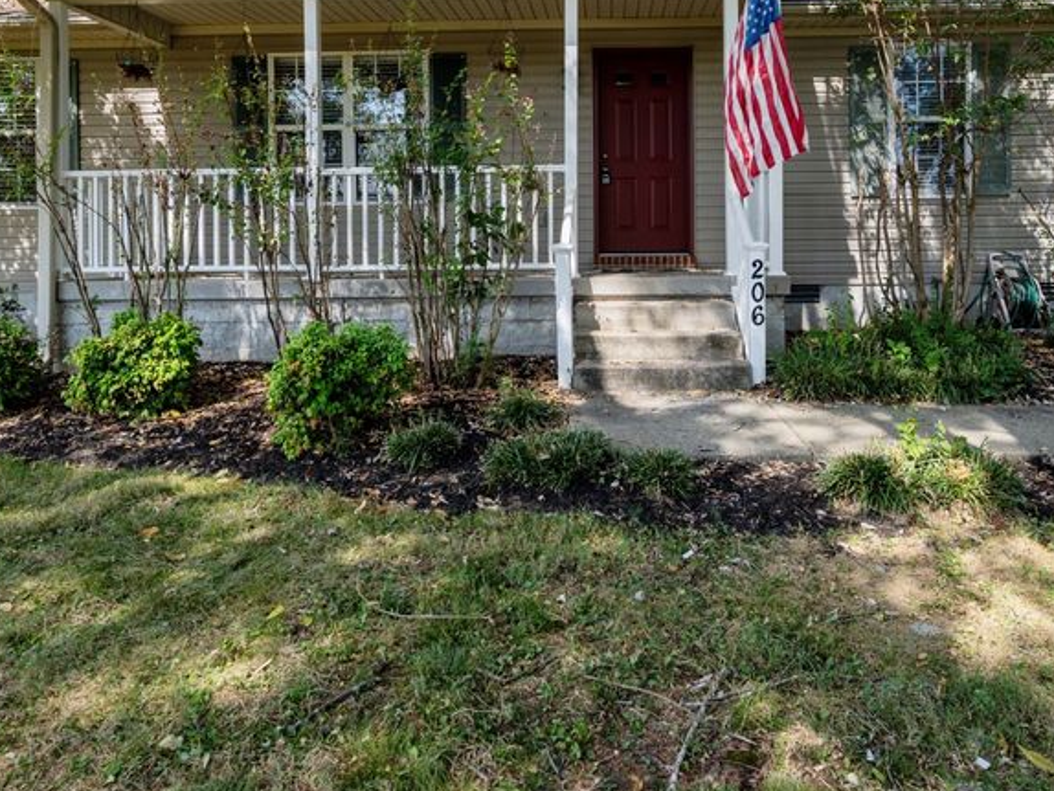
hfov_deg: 71.3
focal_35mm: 24
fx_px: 731
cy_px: 251
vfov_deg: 55.4
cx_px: 593
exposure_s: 1/125
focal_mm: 14
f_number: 6.3
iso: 100
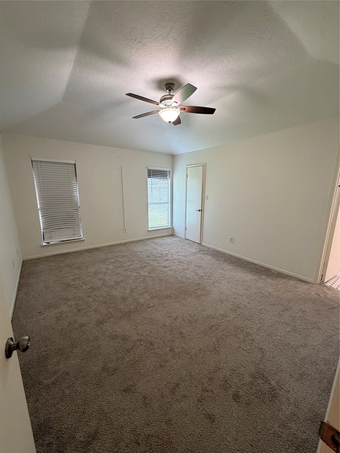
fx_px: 183
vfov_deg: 102.1
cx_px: 170
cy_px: 226
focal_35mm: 14
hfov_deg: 85.7
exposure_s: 1/60
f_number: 2.2
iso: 250
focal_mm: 2.22
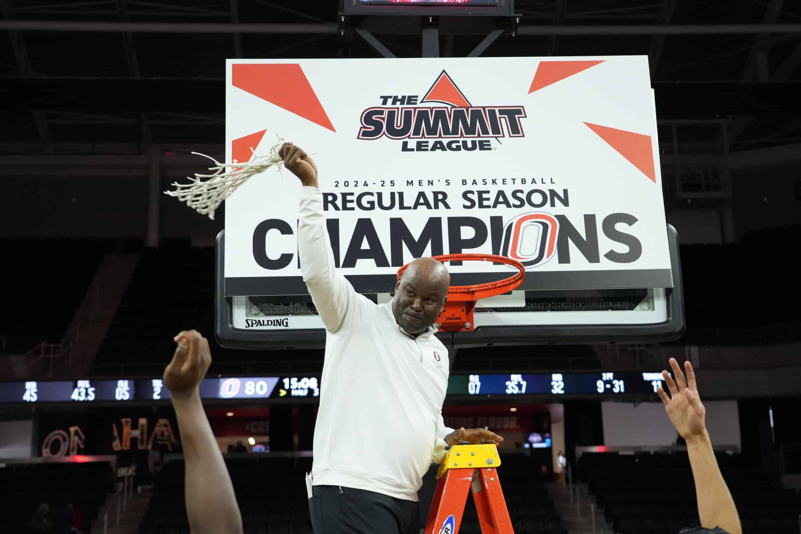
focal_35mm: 52
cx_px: 400
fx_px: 1157
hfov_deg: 38.2
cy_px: 267
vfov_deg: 26.0
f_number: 4
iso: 5000
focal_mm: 52
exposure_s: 1/800
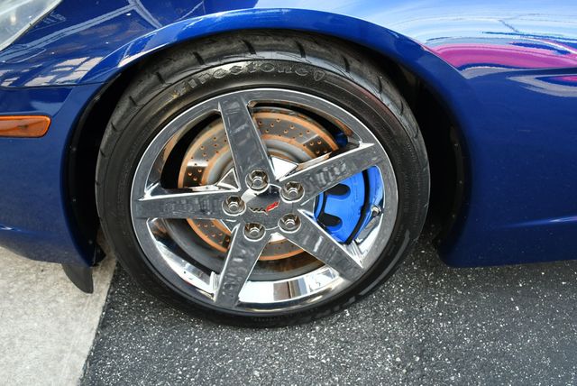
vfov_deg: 36.9
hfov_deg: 53.1
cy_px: 193
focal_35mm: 36
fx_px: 578
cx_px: 288
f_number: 4
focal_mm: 18
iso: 400
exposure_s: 1/250
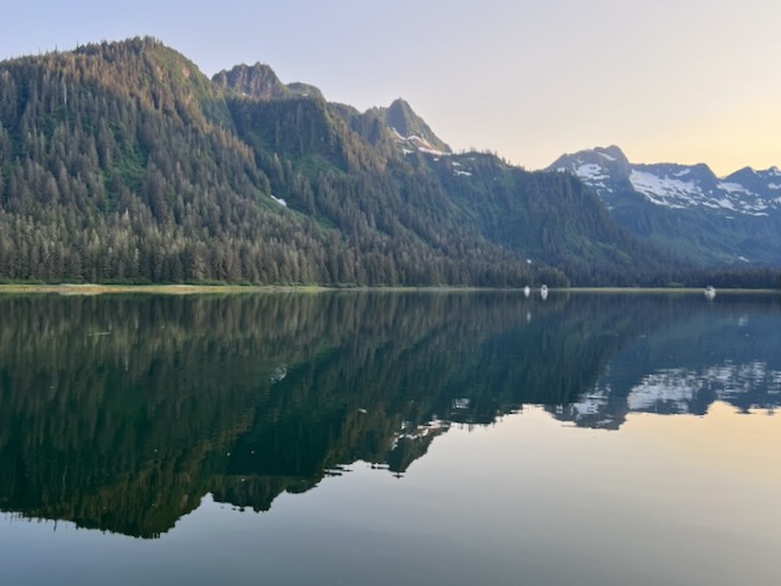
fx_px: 587
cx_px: 390
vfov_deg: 53.1
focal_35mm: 26
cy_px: 293
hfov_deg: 67.3
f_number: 1.5
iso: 50
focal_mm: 5.7
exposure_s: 1/509
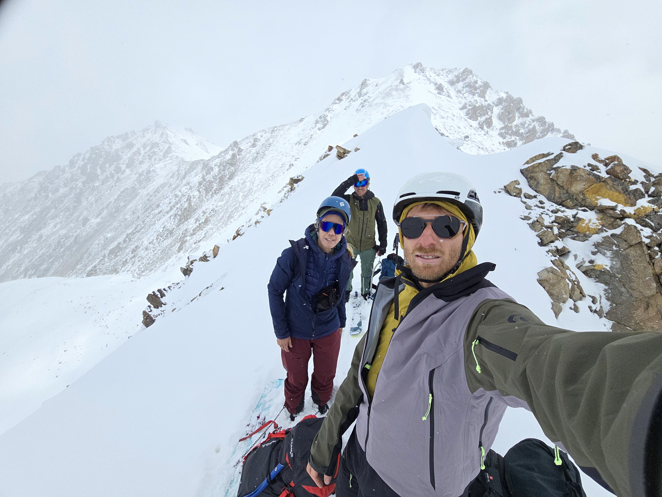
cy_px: 248
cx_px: 331
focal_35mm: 13
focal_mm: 2.2
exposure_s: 1/6151
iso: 50
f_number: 2.2
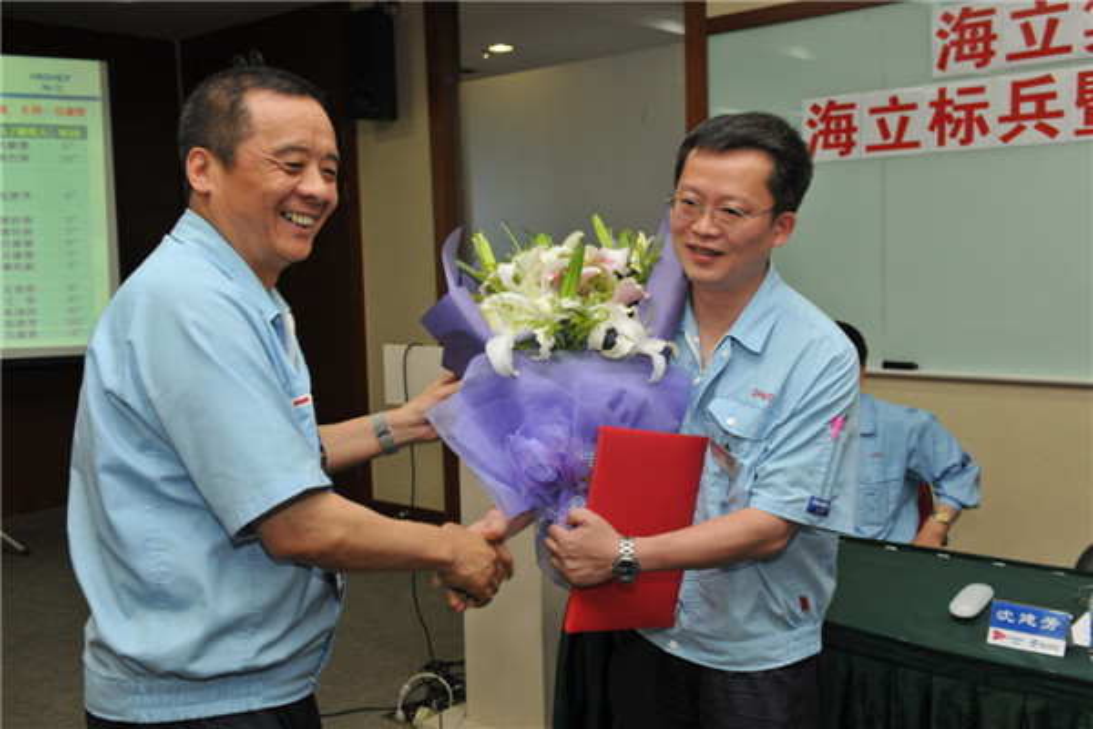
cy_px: 364
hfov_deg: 50.7
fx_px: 1154
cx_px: 546
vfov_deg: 35.1
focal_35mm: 38
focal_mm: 38
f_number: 5.6
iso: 800
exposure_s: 1/40
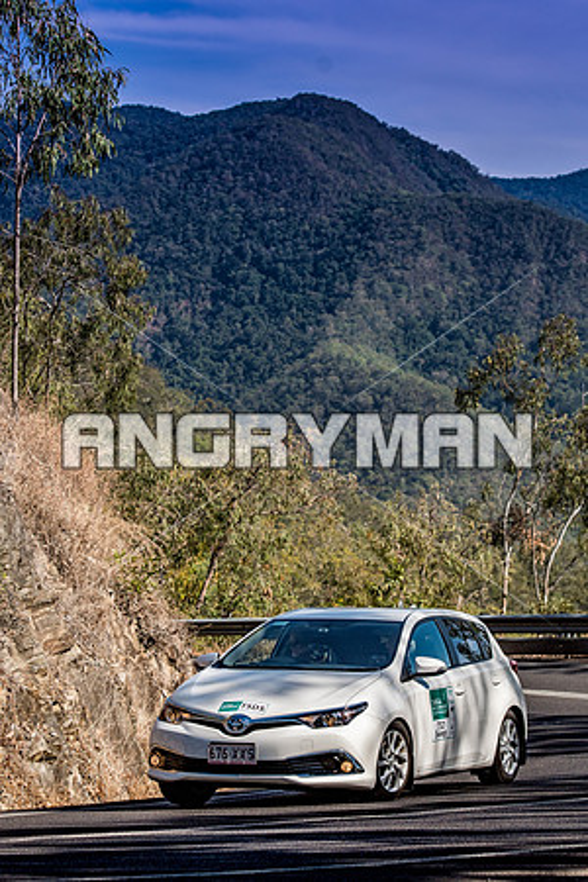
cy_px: 441
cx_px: 294
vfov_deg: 16.1
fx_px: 3124
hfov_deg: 10.8
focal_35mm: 128
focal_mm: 85
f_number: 5
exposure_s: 1/4000
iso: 250
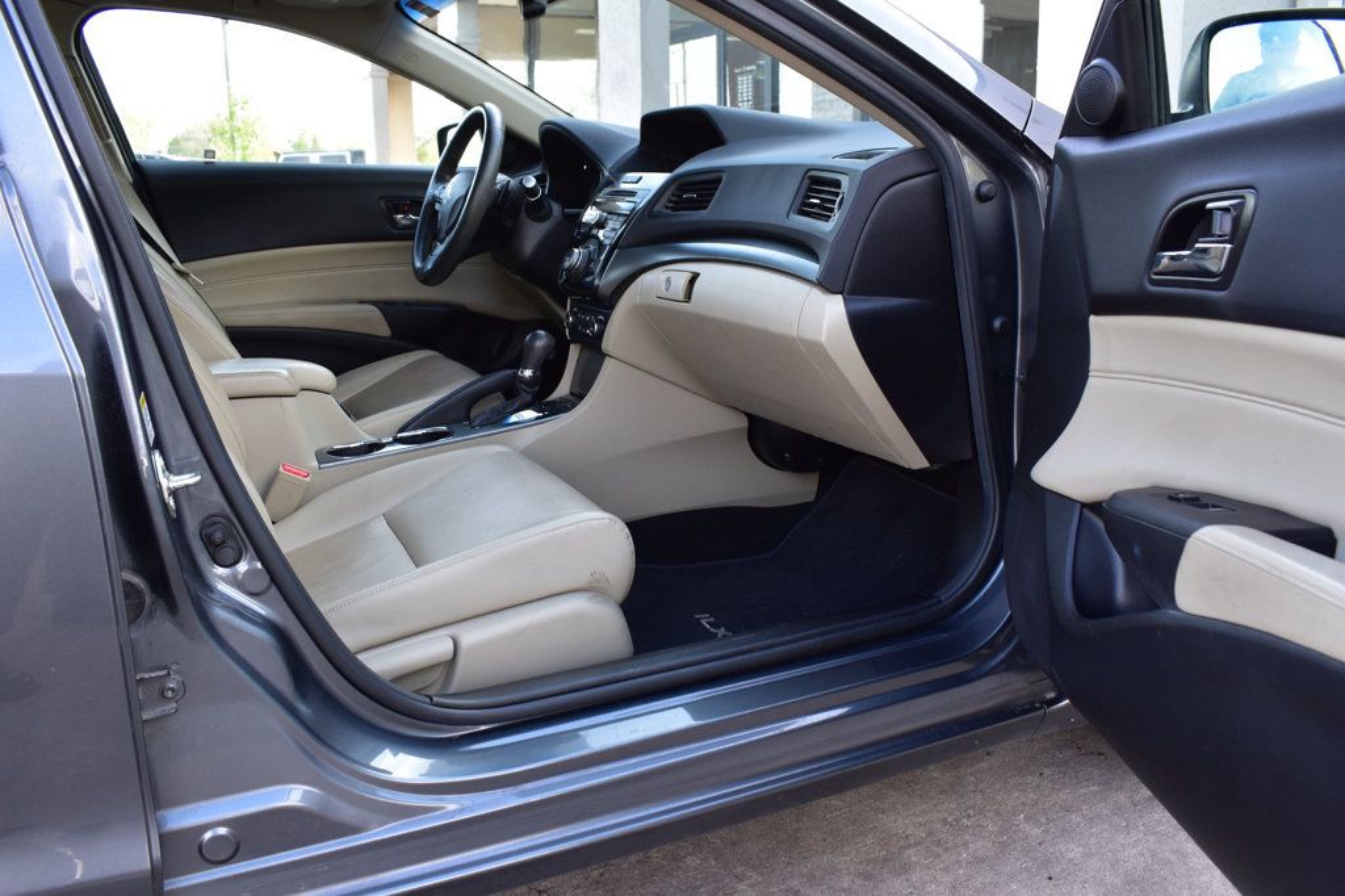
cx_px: 672
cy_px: 448
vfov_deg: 43.6
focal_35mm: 30
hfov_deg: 61.9
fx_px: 1120
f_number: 8
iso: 400
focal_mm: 20
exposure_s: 1/60
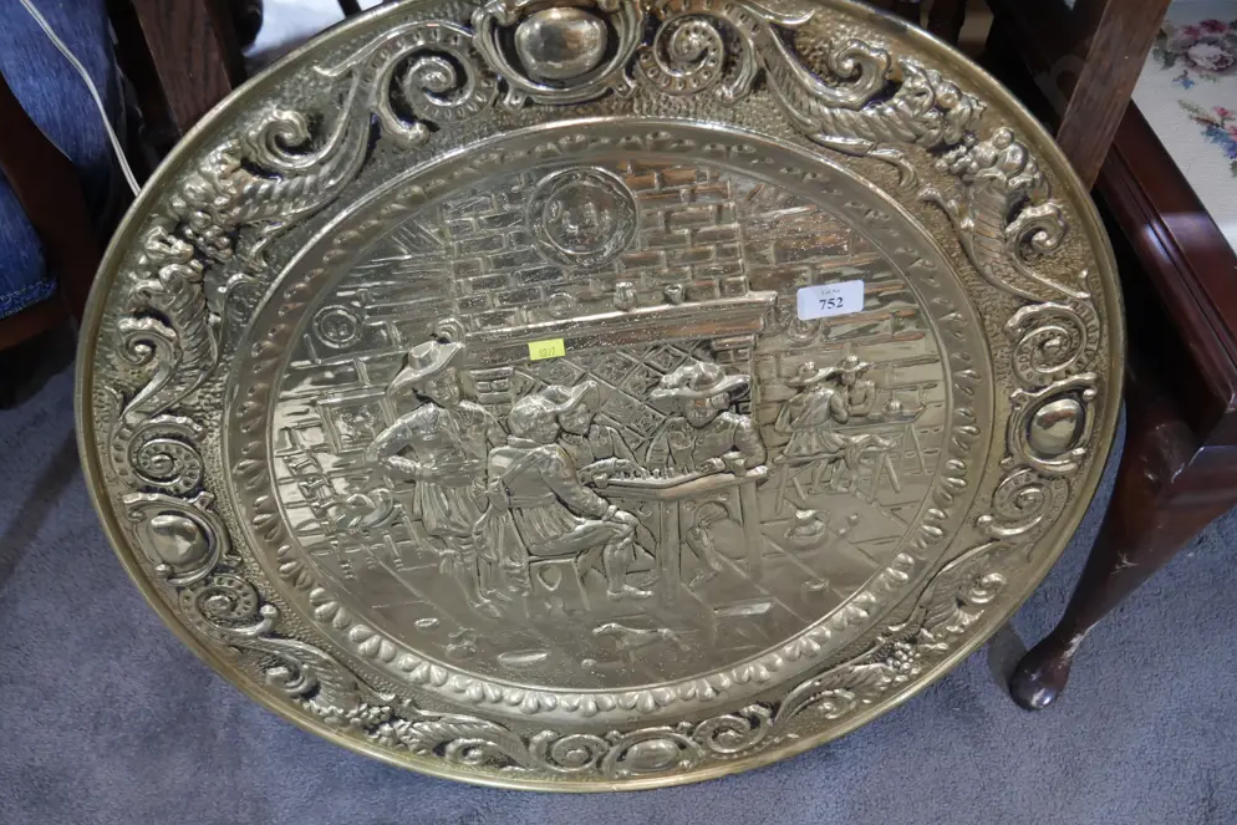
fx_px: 1031
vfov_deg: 43.6
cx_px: 626
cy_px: 419
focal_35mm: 30
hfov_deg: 61.9
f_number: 3.5
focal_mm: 14
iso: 1600
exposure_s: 1/60
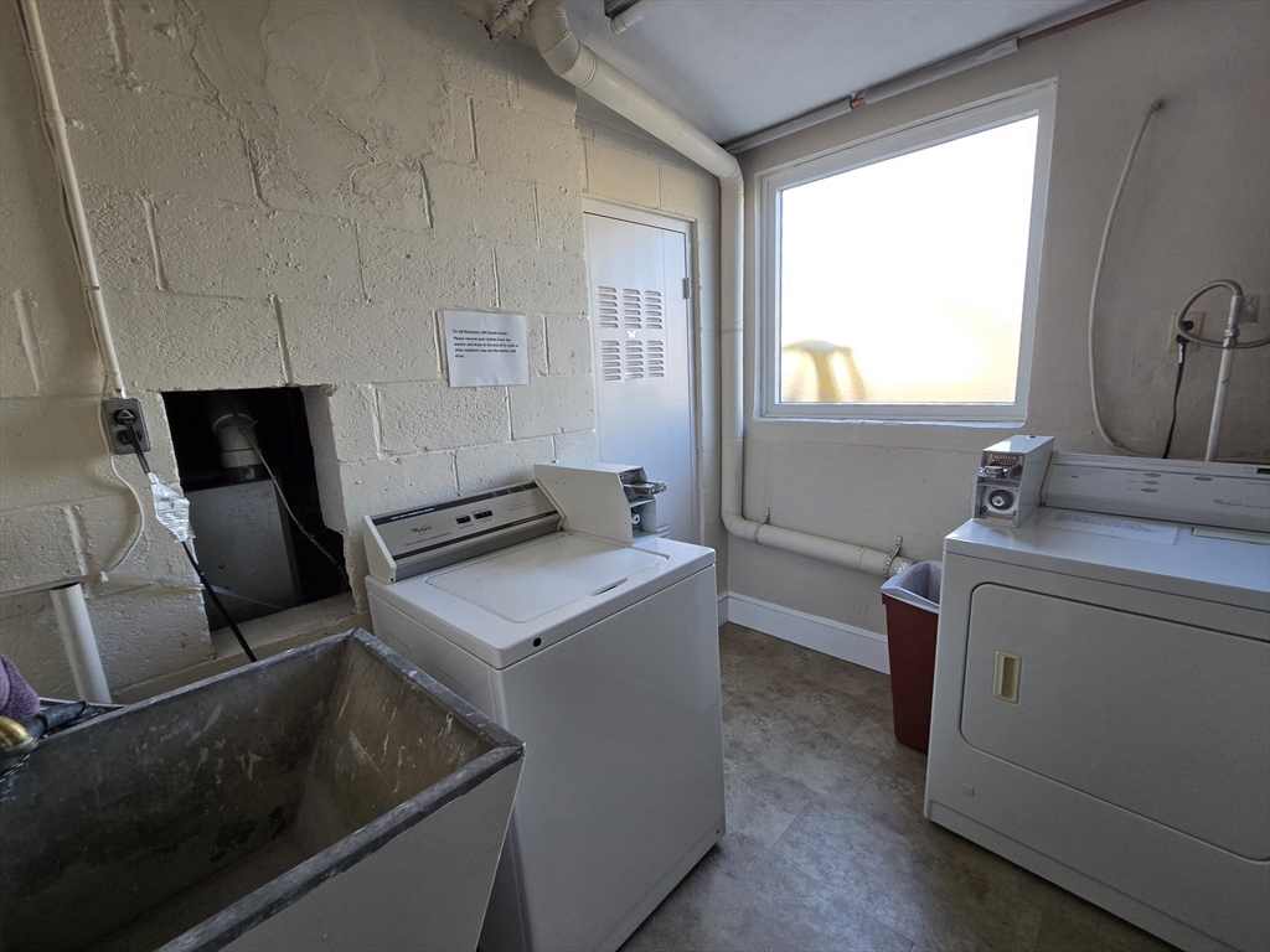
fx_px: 477
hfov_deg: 106.2
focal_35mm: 13
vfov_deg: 89.9
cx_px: 635
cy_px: 476
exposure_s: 1/60.2
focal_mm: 2.2
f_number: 2.2
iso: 100
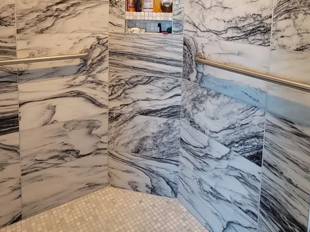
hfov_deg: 69.2
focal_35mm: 25
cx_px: 139
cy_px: 35
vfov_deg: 50.3
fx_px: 224
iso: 320
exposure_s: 1/60
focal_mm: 2.2
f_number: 2.2
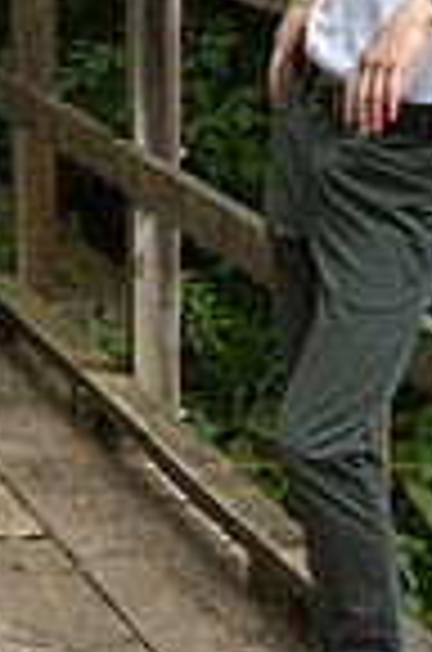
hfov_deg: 4.9
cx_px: 387
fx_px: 5064
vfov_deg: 7.3
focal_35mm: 280
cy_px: -36
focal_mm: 90
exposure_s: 1/250
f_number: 8
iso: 400
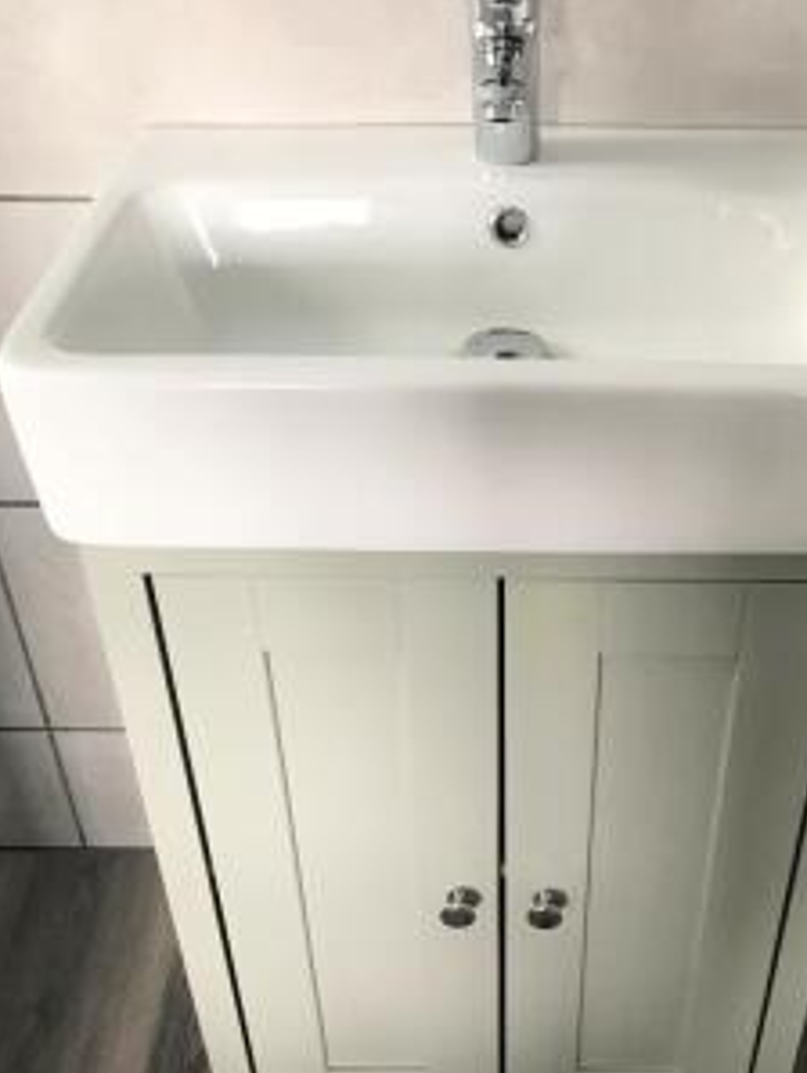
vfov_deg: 45.6
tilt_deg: -37.1
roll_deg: -0.9
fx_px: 1273
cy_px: 603
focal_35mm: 41
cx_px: 515
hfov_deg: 35.0
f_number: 1.8
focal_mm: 3.99
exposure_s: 1/17
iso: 40
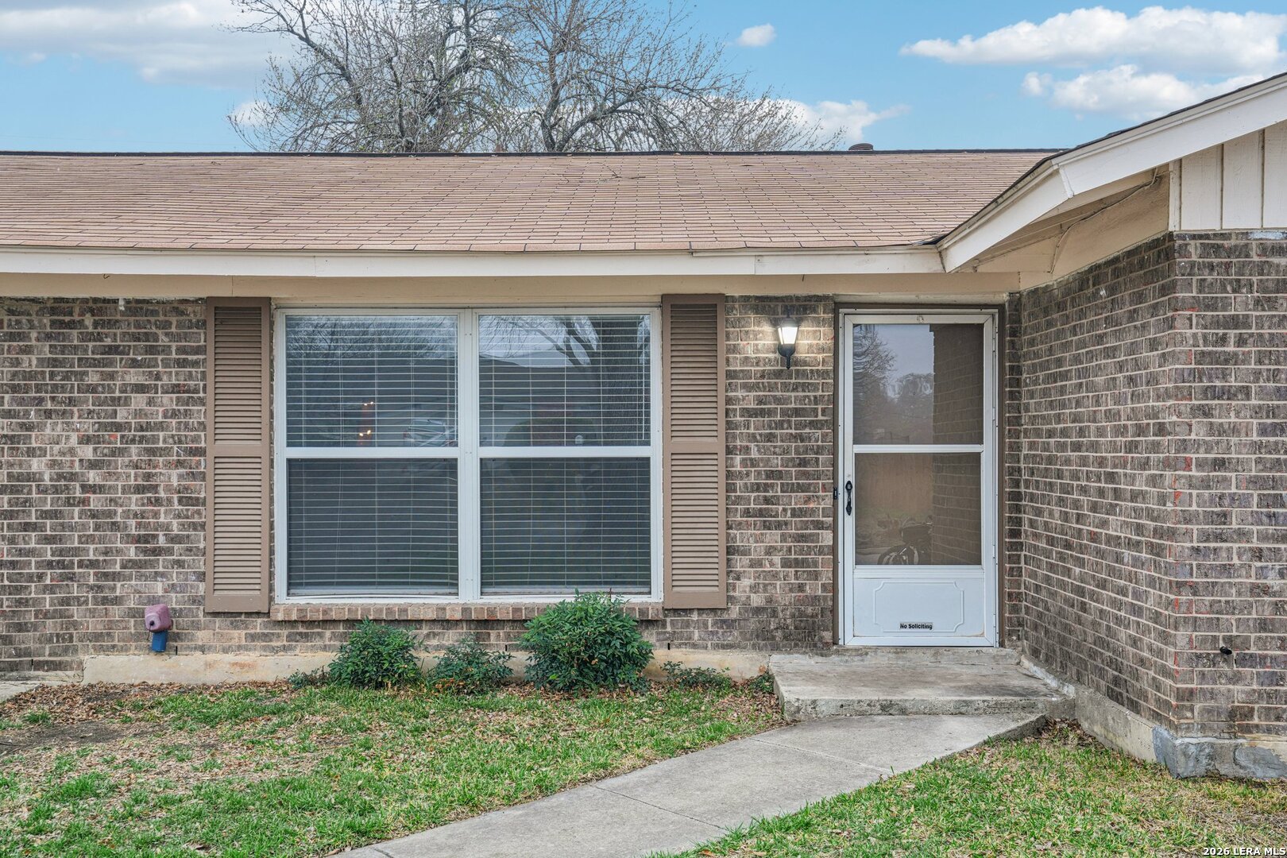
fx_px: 1251
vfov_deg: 37.9
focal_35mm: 35
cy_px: 429
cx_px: 644
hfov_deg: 54.4
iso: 200
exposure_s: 1/6
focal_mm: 35
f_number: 8
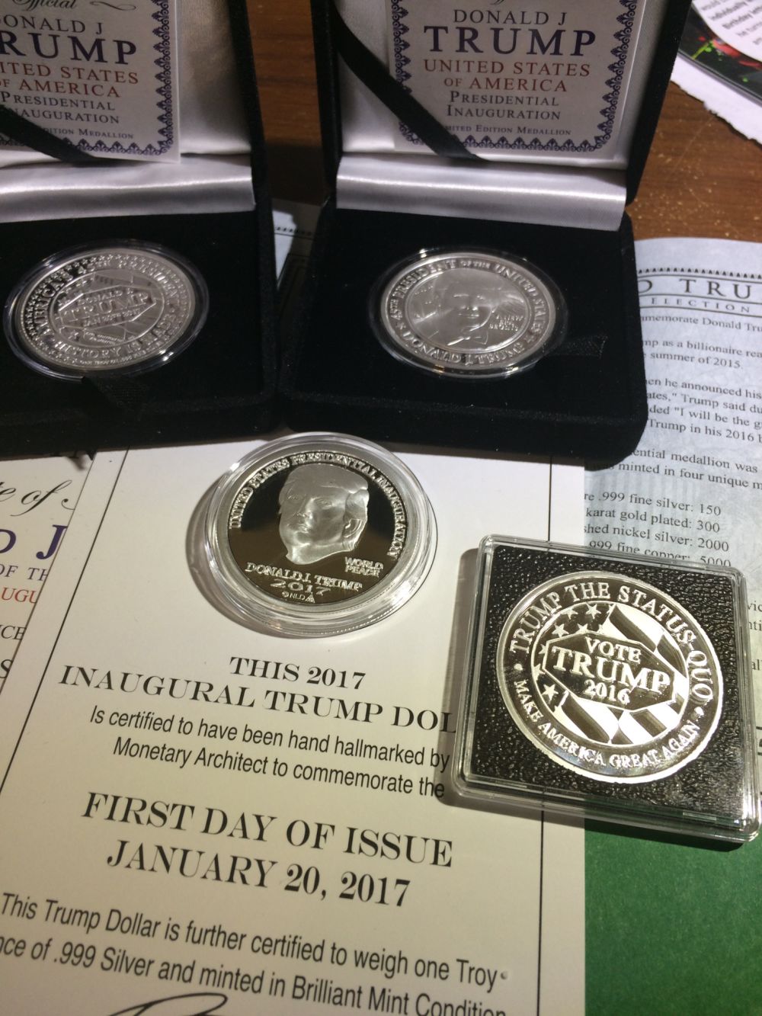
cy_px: 508
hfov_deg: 48.2
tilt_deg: -58.2
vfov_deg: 61.7
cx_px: 381
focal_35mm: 29
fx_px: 851
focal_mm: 4.15
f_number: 2.2
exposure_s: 1/60
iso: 50
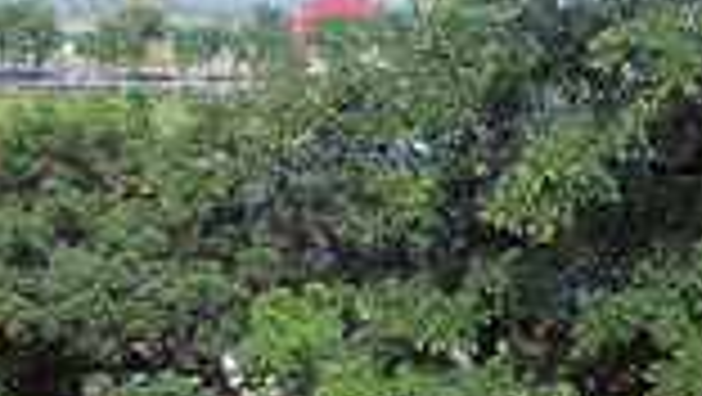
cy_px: -119
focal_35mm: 103
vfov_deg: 11.5
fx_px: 1919
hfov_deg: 20.5
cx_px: 140
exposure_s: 1/800
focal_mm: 5.8
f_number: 4.3
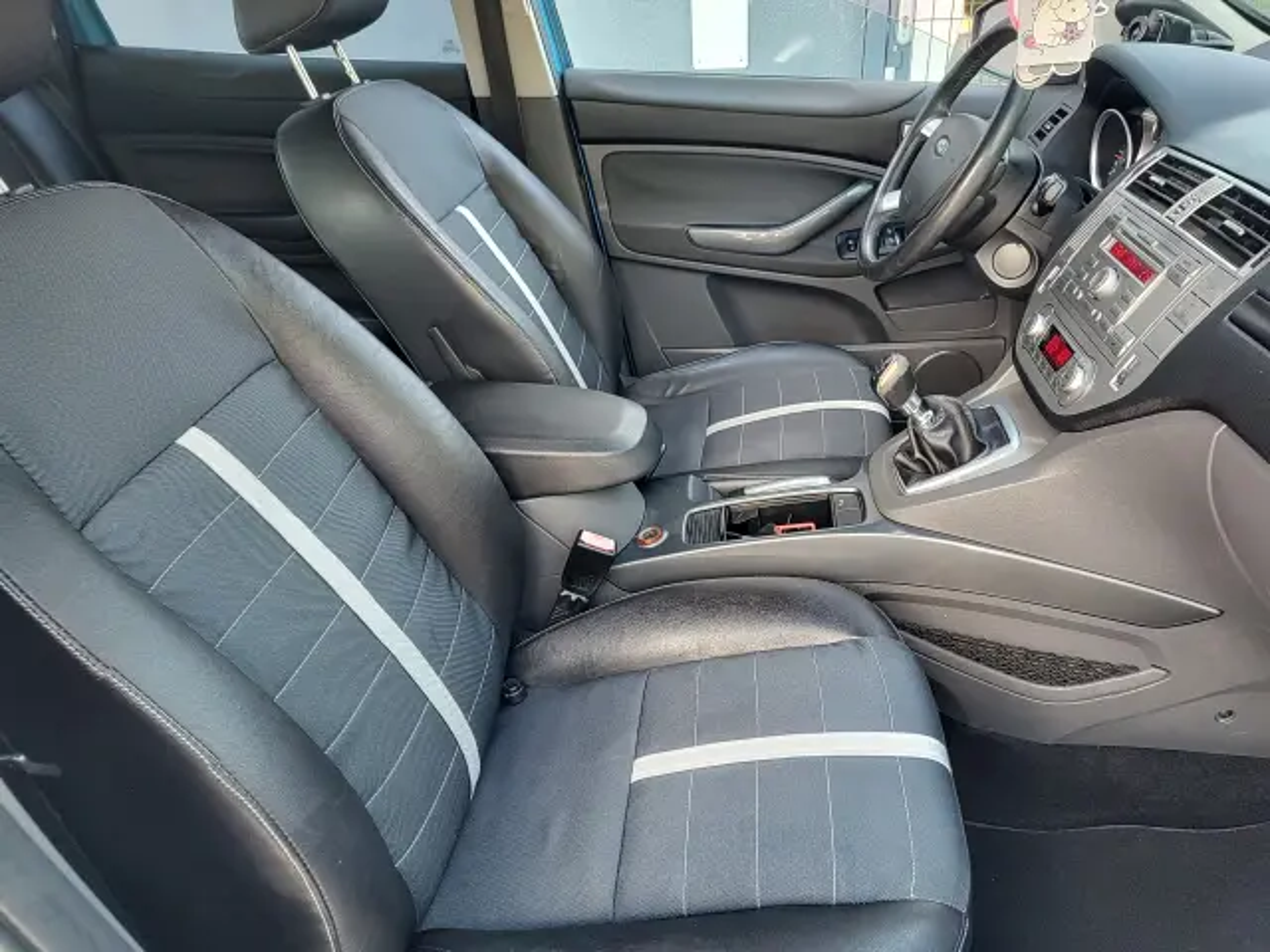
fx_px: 844
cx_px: 635
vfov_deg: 58.9
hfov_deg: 73.9
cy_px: 476
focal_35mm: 23
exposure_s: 1/50
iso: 106
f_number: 1.8
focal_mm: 5.56
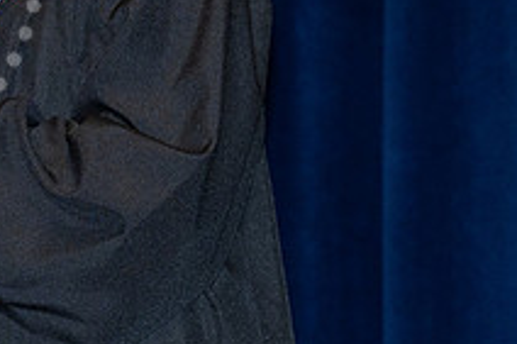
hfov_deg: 3.6
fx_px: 8165
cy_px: 102
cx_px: -35
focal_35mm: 569
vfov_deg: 2.4
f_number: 5.6
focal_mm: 130
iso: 1000
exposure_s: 1/200
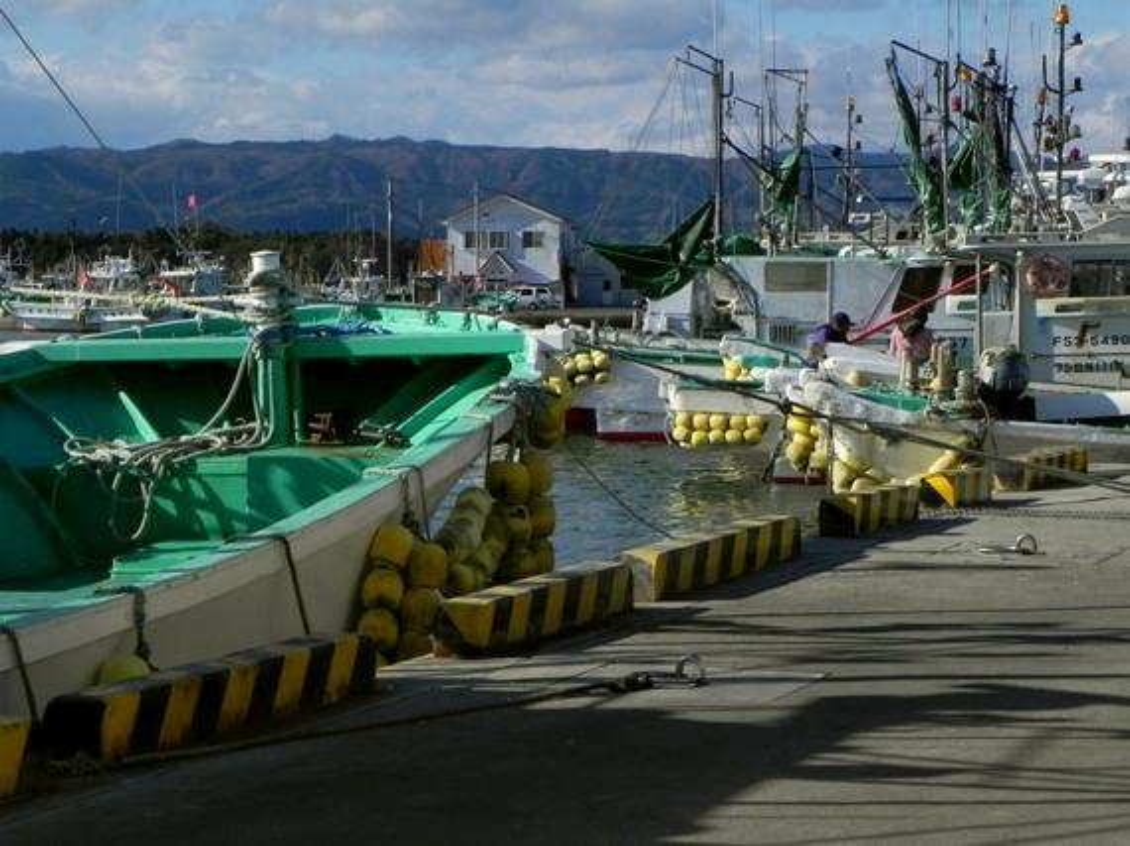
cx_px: 565
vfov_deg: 14.1
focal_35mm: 105
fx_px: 3426
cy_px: 423
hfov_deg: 18.7
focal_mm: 18.8
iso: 160
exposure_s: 1/720
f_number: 8
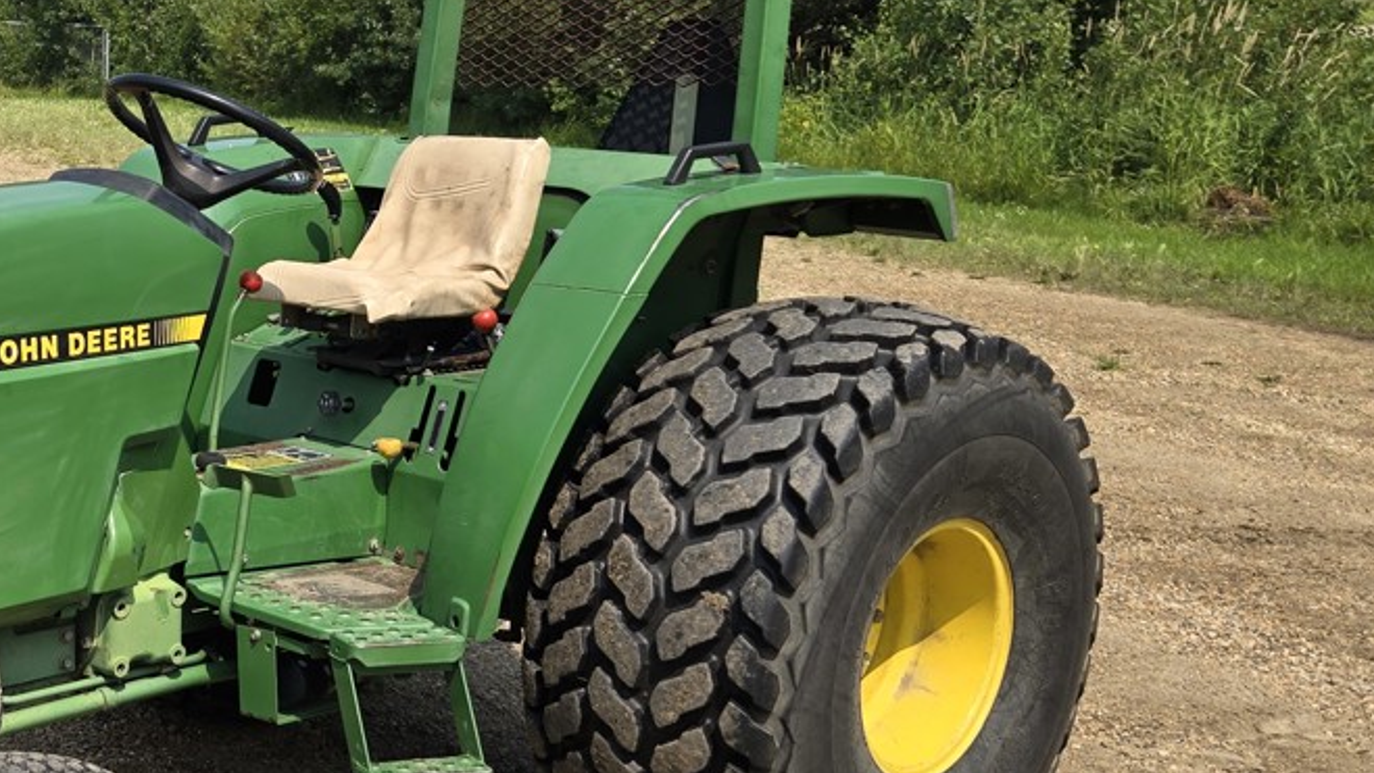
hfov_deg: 34.1
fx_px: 2077
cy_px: 449
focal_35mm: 57
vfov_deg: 21.1
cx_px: 79
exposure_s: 1/2038
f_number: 1.8
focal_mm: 5.4
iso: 25
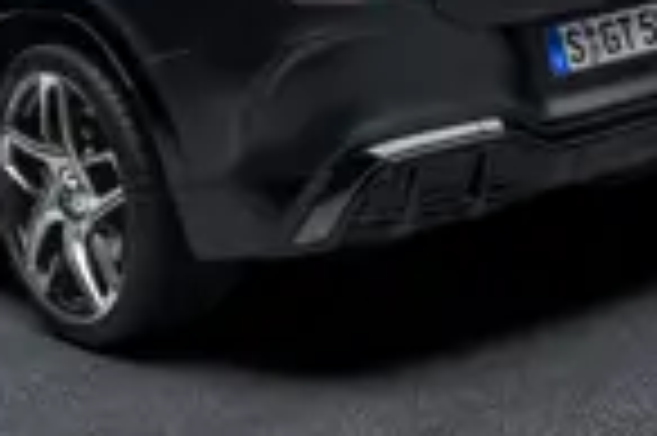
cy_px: 31
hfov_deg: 21.1
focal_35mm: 96
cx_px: 189
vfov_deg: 14.1
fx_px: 1750
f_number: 7.1
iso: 200
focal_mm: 35
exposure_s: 1/20
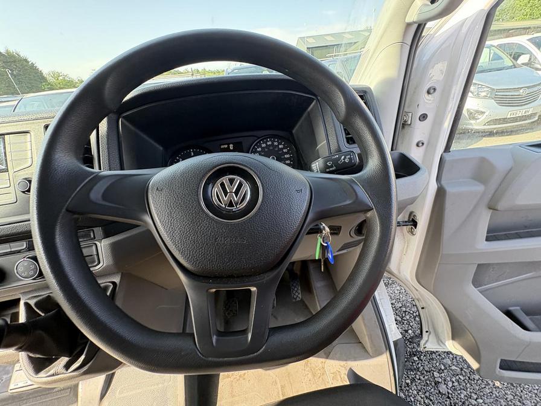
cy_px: 203
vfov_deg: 85.7
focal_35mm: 14
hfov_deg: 102.1
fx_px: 219
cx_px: 270
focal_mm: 2.22
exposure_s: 1/99
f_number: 2.2
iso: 125
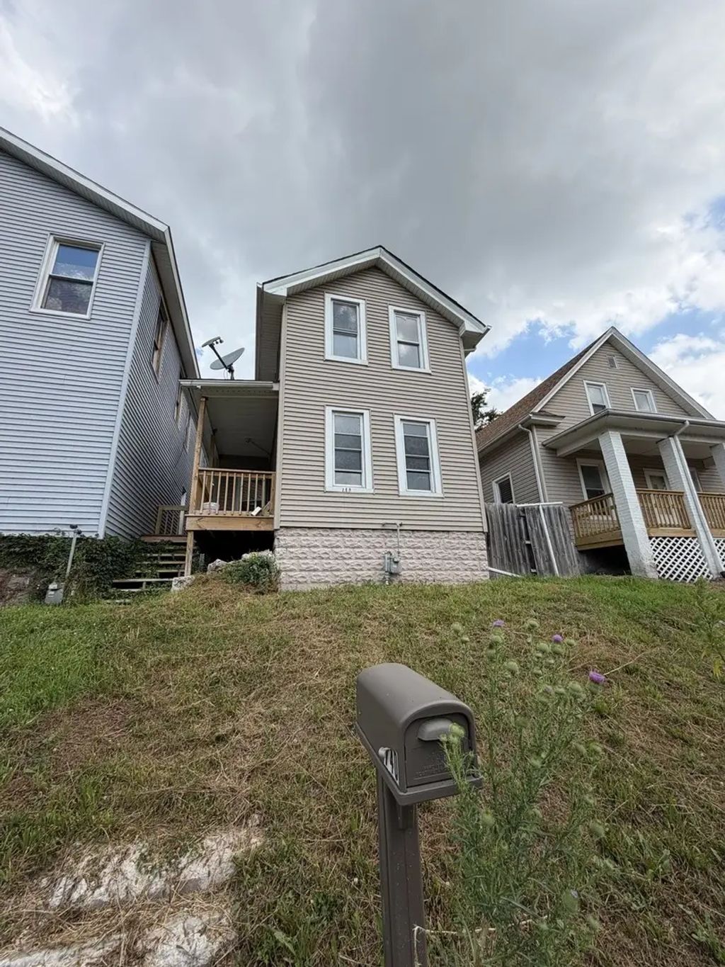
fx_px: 391
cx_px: 362
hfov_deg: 85.7
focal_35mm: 14
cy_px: 484
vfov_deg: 102.1
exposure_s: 1/770
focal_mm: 2.22
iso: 32
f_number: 2.2
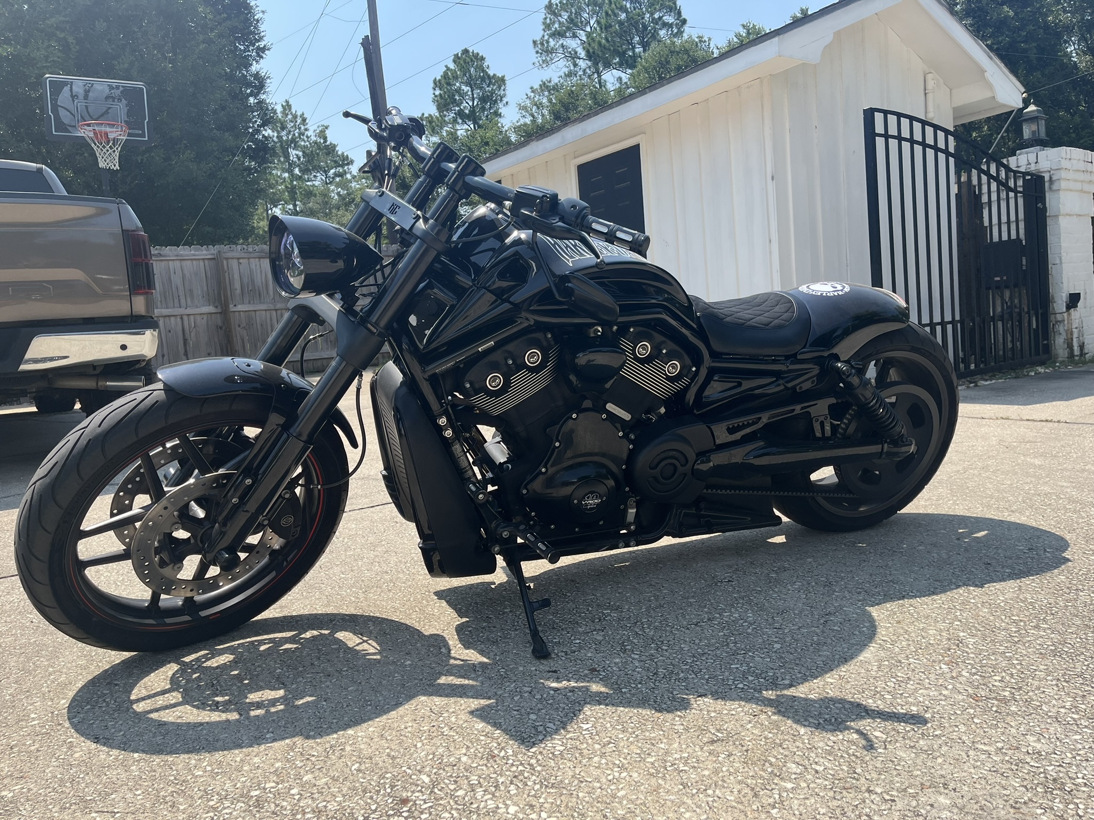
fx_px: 822
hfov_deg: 67.3
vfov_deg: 53.1
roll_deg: +4.7
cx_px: 547
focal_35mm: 26
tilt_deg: -4.4
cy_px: 410
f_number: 1.6
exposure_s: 1/1957
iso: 50
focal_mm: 5.1
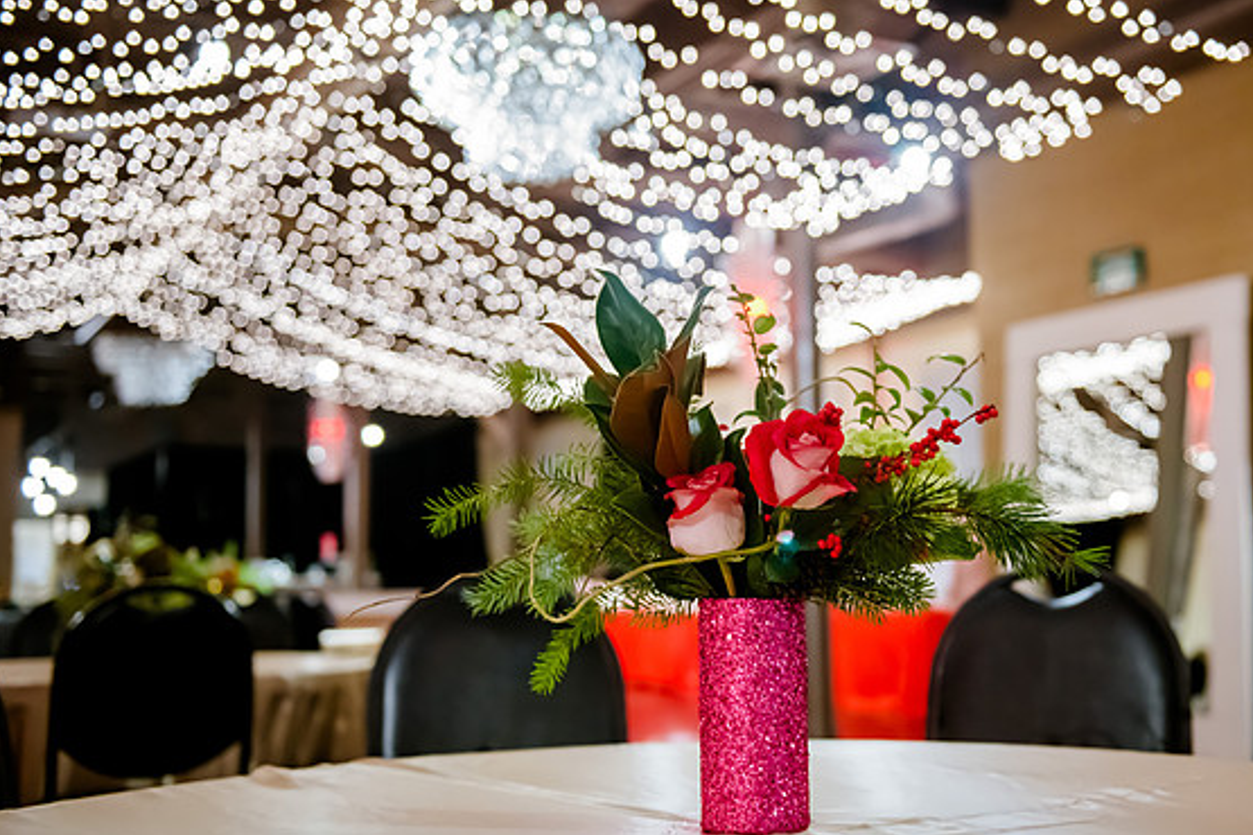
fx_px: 1566
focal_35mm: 45
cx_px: 719
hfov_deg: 43.5
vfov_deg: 29.9
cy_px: 399
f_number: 2.8
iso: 4000
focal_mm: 38
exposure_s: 1/80
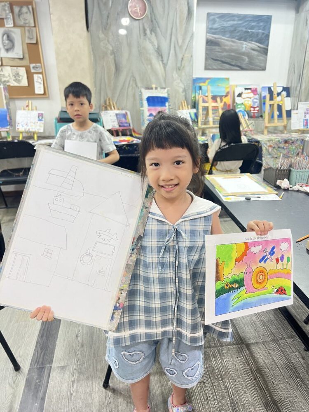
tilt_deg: -21.9
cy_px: 206
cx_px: 154
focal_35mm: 26
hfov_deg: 53.1
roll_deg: -0.3
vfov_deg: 67.3
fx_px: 309
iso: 100
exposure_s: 1/50
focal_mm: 5.7
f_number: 1.5
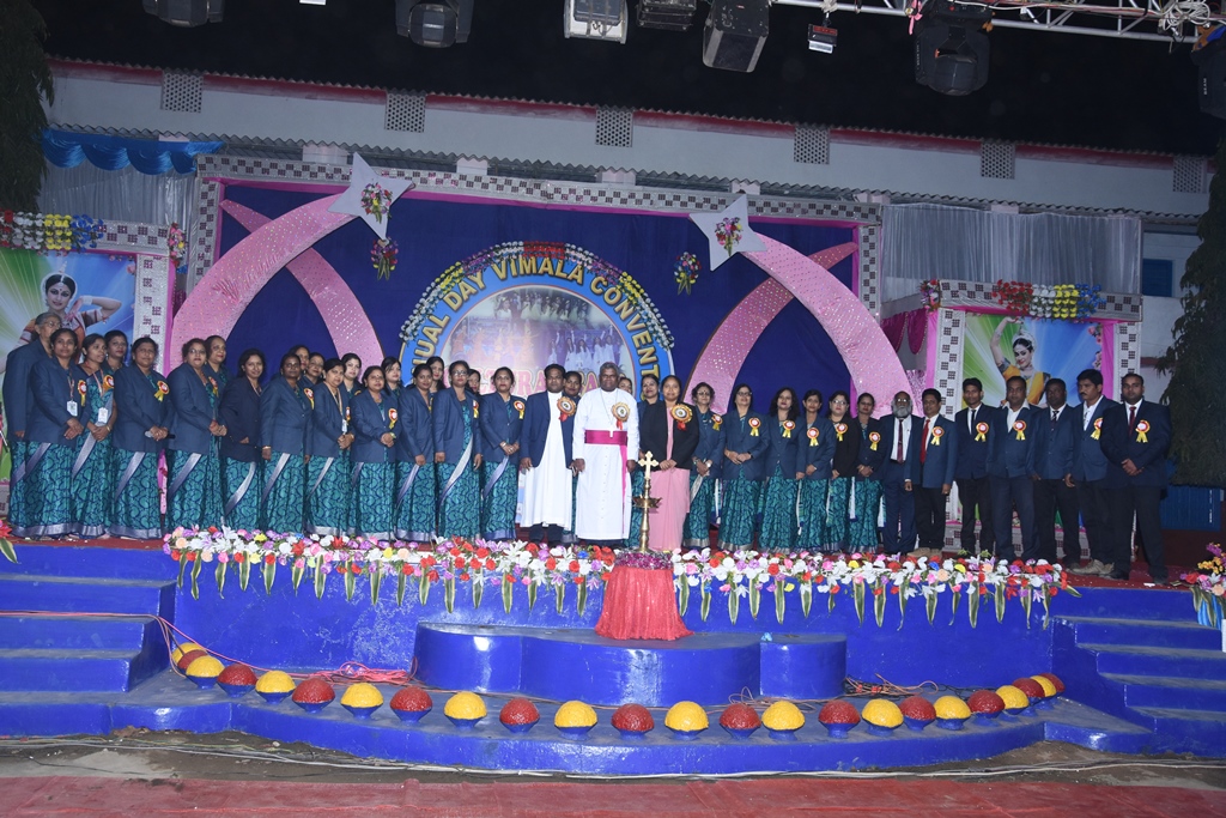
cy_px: 409
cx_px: 613
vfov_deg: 36.9
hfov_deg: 53.1
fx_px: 1226
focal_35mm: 36
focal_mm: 24
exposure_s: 1/160
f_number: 5.6
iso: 800
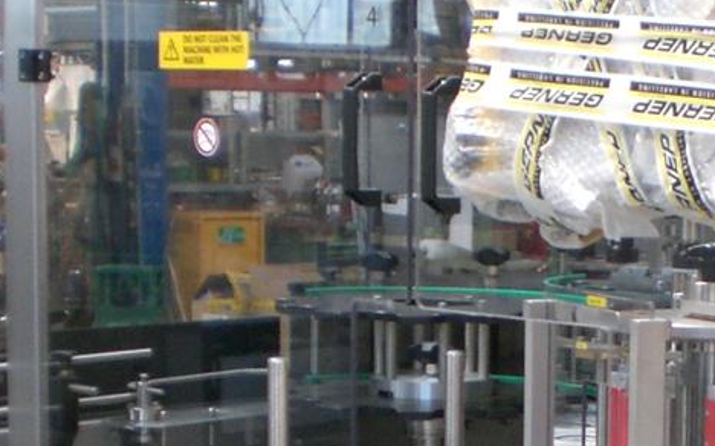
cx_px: 808
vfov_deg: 10.4
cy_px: 548
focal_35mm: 124
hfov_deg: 16.3
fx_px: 2415
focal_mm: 6.3
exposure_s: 1/100
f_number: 3.1
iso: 200
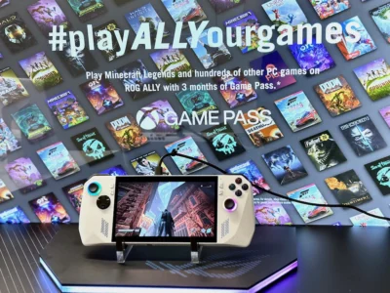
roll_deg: +0.5
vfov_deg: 30.3
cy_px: 146
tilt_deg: -15.6
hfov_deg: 39.7
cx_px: 195
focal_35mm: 48
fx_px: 541
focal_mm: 6.86
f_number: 1.78
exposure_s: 1/60
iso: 160
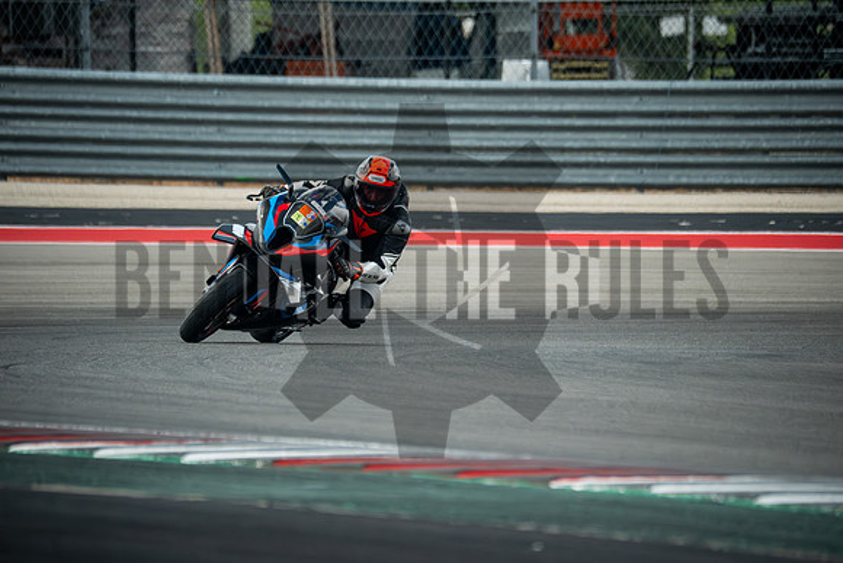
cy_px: 282
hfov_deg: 3.4
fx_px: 14053
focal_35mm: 600
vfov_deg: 2.3
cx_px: 422
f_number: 5.6
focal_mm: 400
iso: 2500
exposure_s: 1/1600
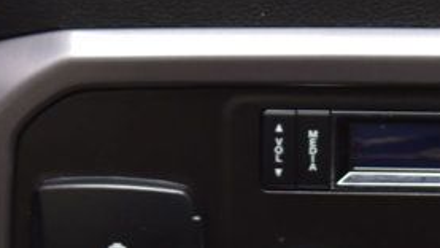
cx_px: 464
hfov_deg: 6.7
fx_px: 3722
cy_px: 49
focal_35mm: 319
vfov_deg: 3.8
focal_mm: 55
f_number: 6.3
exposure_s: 1/15
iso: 640
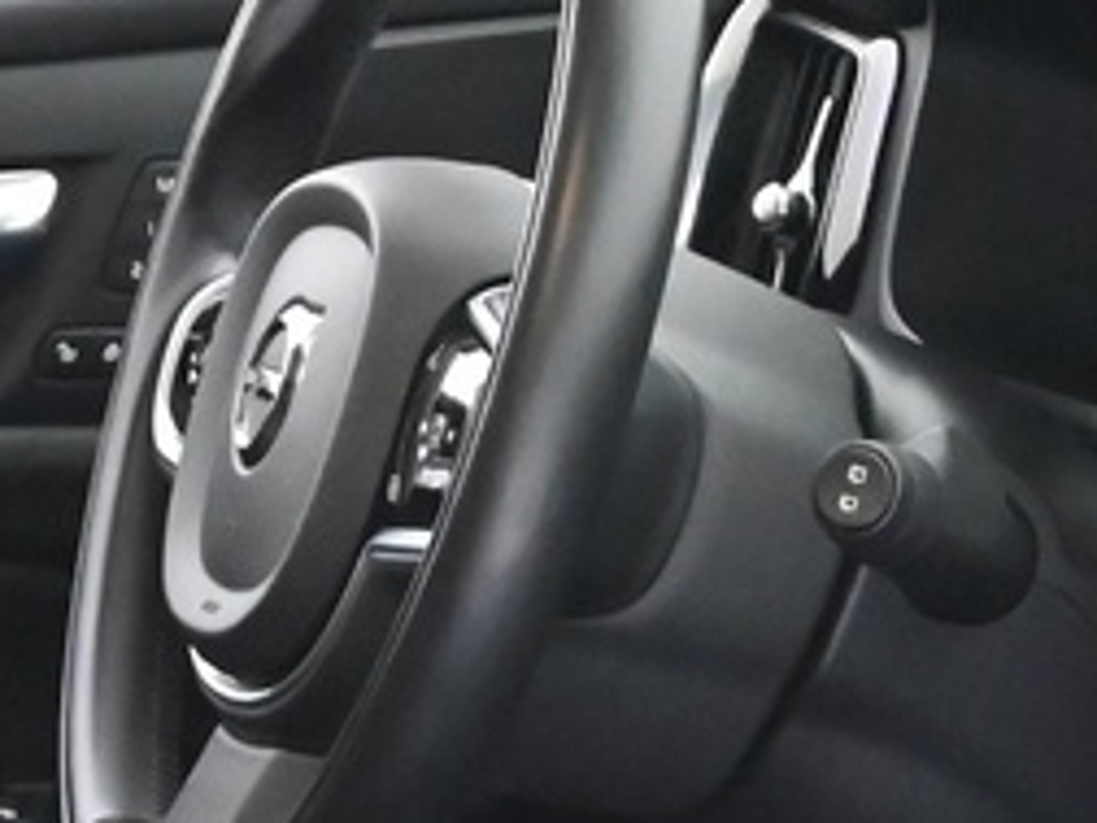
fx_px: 8018
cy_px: 1968
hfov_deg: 7.8
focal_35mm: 253
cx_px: 897
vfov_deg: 5.7
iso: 10000
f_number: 5.6
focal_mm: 41
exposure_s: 1/60
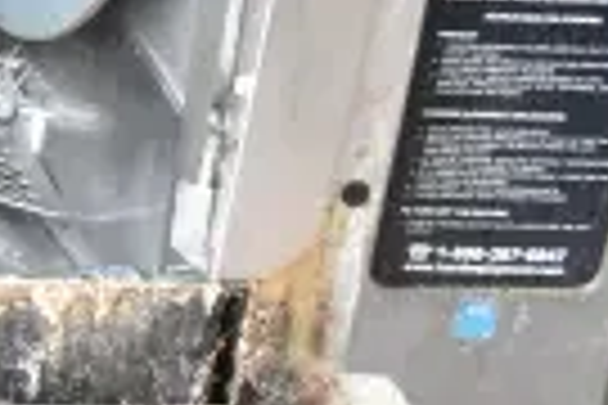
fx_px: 2060
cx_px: -689
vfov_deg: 10.9
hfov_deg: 13.7
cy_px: -187
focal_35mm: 122
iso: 6400
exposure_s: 1/125
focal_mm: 18
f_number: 5.6
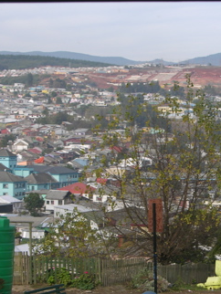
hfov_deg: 10.7
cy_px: 213
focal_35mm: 139
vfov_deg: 14.1
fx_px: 1182
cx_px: 163
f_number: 4.7
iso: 50
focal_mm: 17.8
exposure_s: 1/197
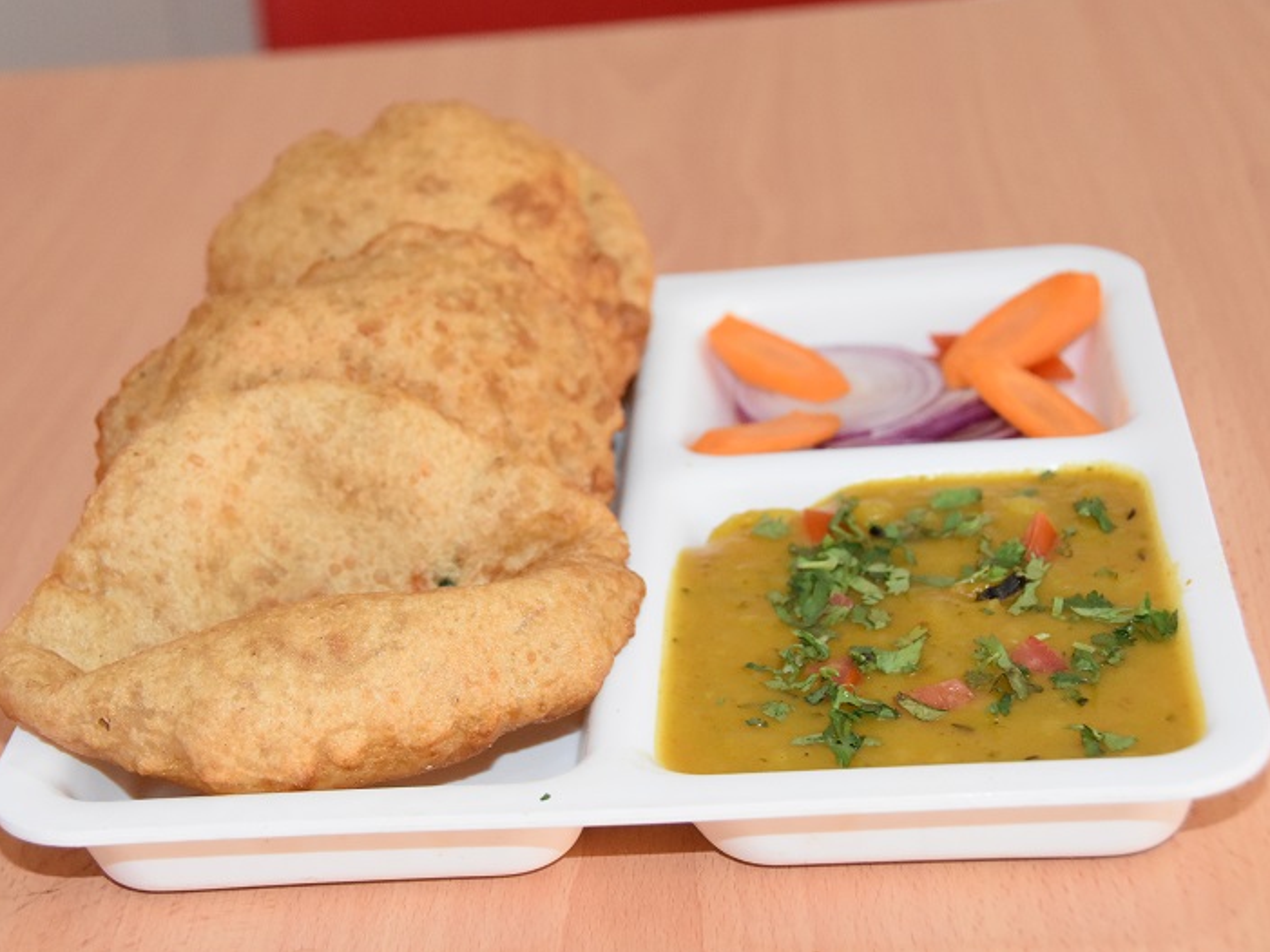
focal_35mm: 79
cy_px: 475
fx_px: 2899
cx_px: 578
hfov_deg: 24.7
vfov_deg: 18.7
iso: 3200
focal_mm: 48
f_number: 7.1
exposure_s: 1/160
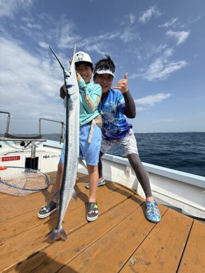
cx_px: 102
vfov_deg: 102.1
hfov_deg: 85.7
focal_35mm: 14
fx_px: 111
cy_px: 136
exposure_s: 1/4425
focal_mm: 2.22
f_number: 2.2
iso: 50
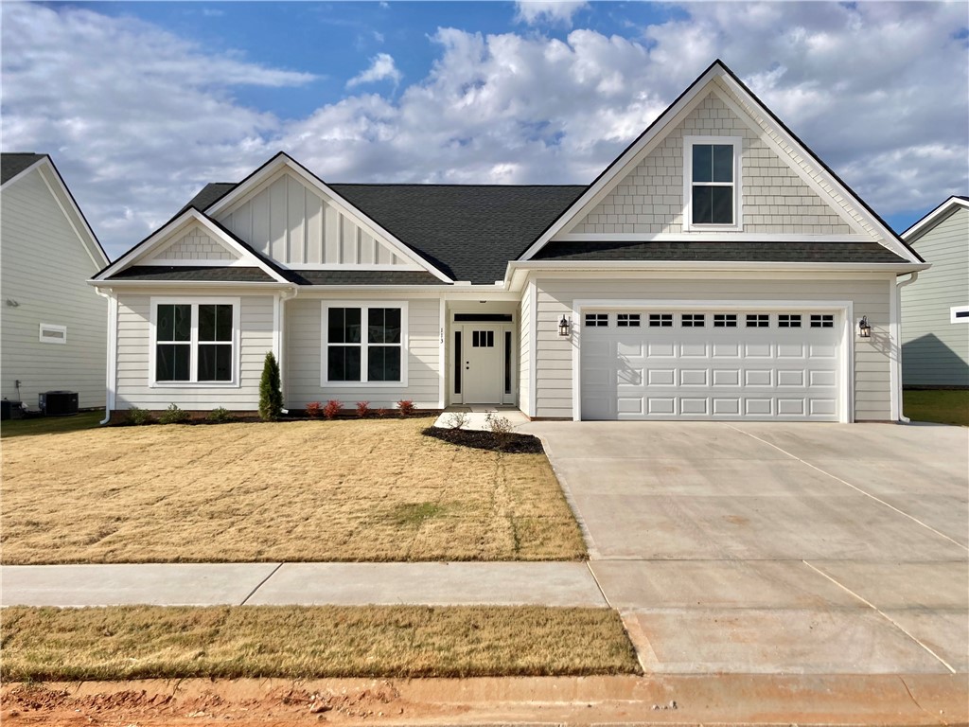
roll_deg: -1.5
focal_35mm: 28
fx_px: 784
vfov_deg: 49.7
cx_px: 484
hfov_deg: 63.4
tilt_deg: +2.7
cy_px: 364
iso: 20
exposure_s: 1/3436
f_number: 1.8
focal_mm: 3.99
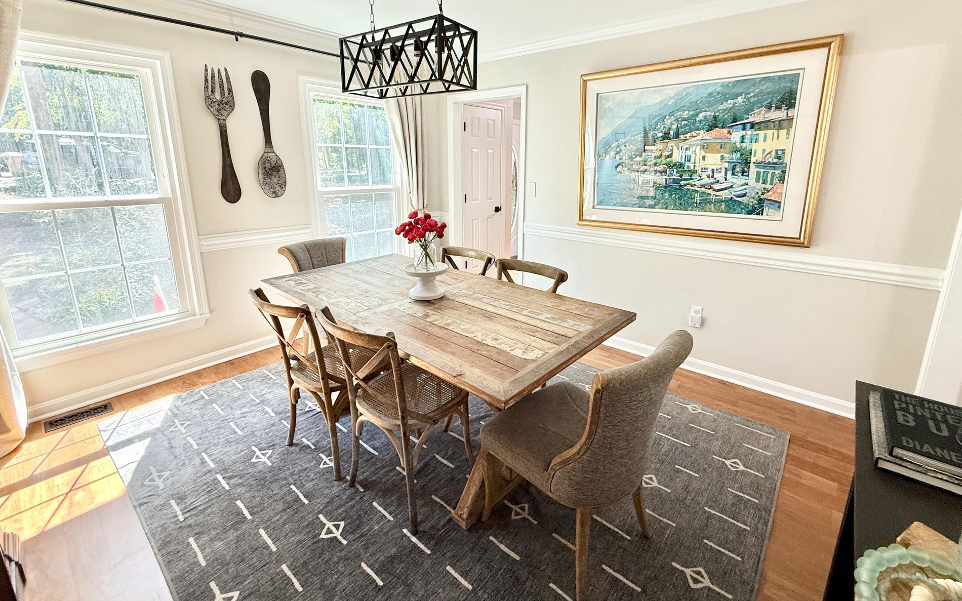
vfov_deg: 70.9
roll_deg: -1.3
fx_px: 419
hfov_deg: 97.8
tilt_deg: -12.8
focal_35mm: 16
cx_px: 502
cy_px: 259
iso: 160
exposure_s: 1/120
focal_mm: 2.22
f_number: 2.2
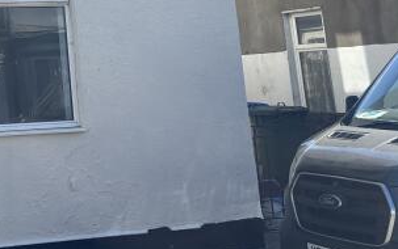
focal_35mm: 93
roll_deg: +3.9
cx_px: -89
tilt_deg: +13.4
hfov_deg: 20.7
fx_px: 1010
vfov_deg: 13.1
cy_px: -156
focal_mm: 5.96
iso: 50
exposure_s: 1/1695
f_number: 1.6
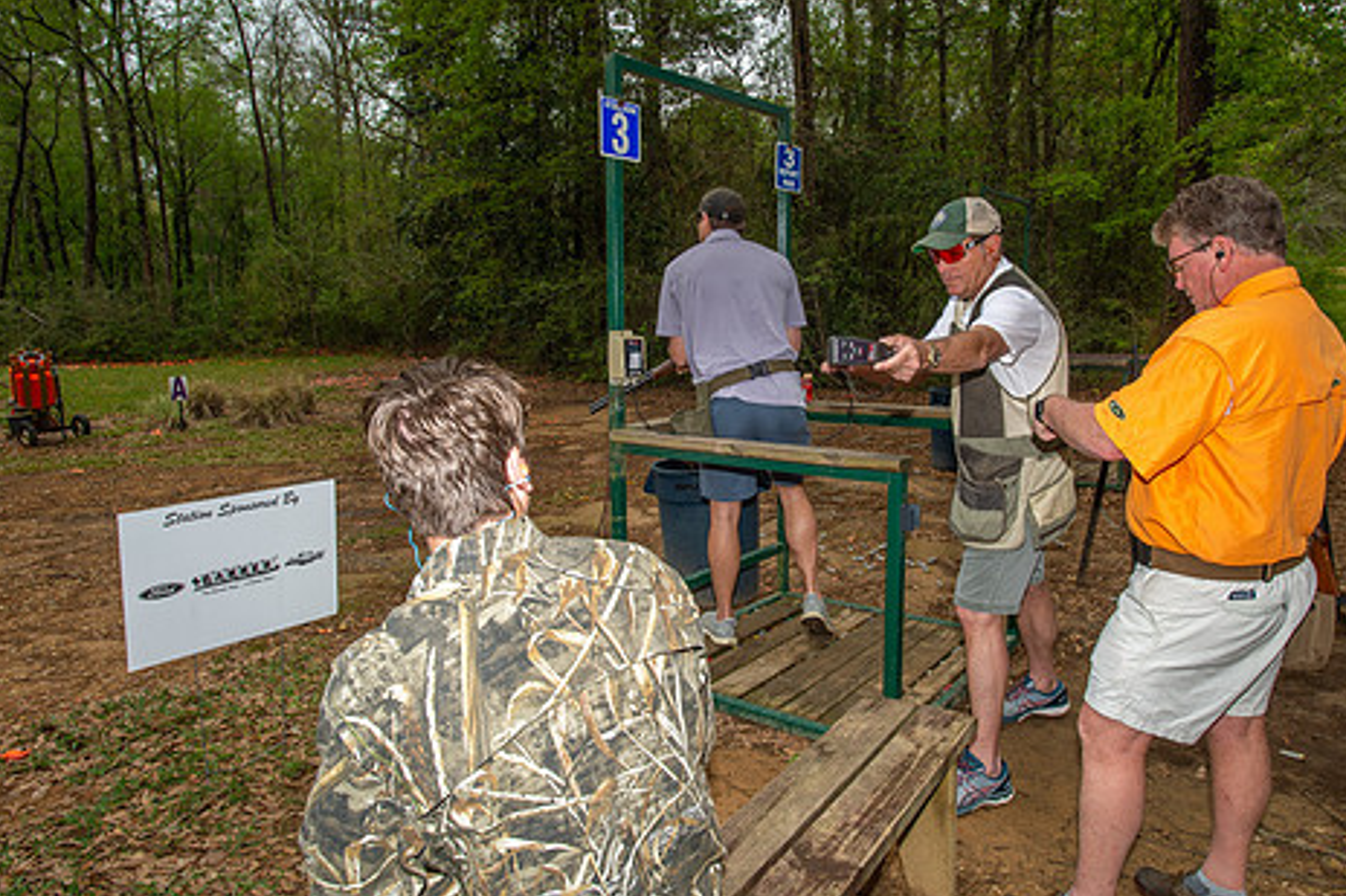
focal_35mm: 25
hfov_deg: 71.4
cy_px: 418
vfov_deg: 51.2
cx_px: 734
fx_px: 934
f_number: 9
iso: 125
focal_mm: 20
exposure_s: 1/125
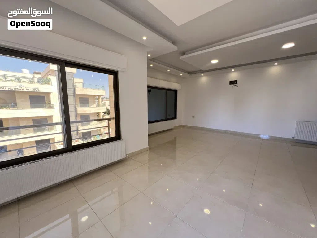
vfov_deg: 89.9
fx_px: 119
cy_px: 119
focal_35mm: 13
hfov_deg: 106.2
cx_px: 158
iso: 80
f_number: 1.8
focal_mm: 1.57
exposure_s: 1/99
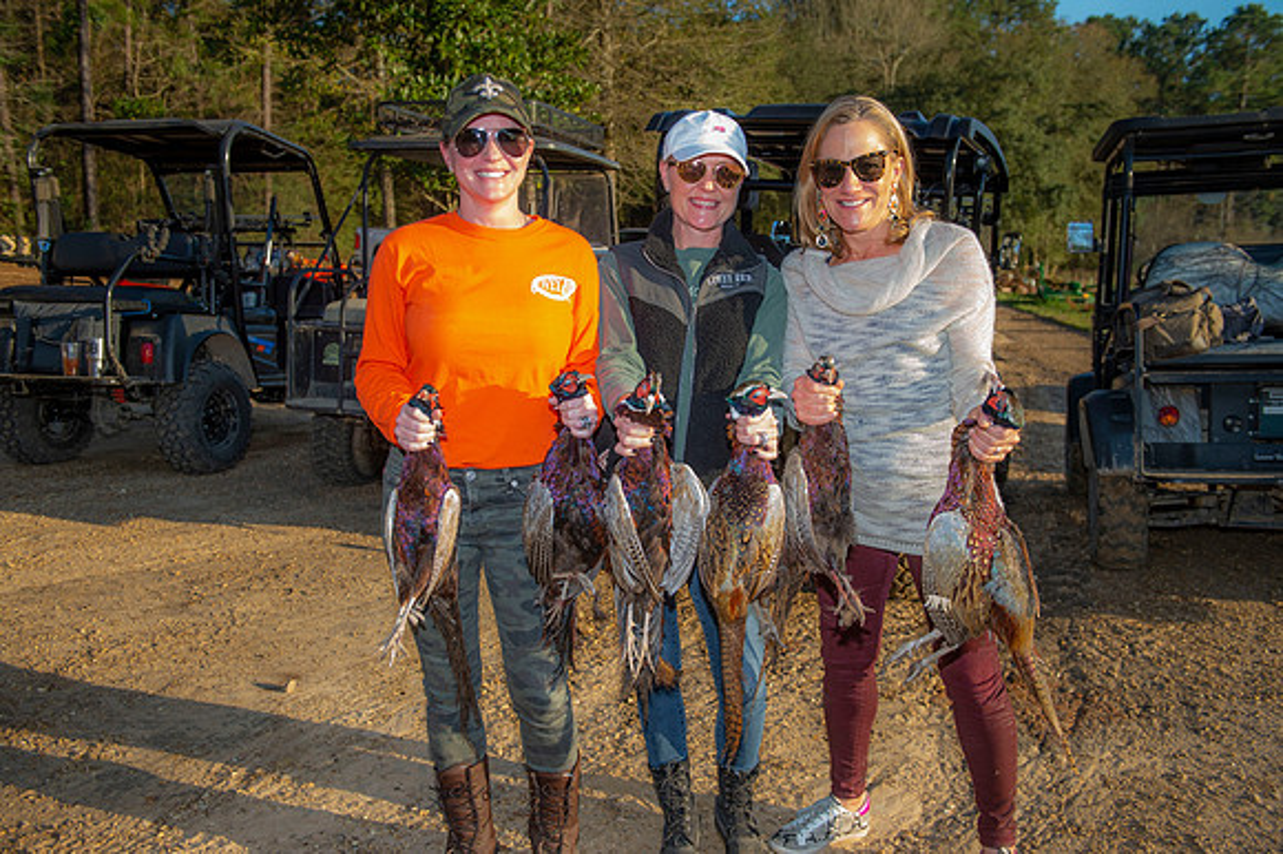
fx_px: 1140
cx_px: 642
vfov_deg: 41.1
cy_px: 427
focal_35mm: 32
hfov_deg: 58.7
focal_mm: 32
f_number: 5
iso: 50
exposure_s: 1/160
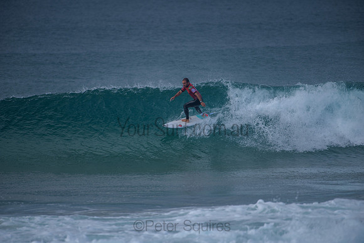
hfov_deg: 4.1
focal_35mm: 509
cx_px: 182
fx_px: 5145
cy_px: 122
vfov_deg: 2.7
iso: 110
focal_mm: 500
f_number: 5.6
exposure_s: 1/800
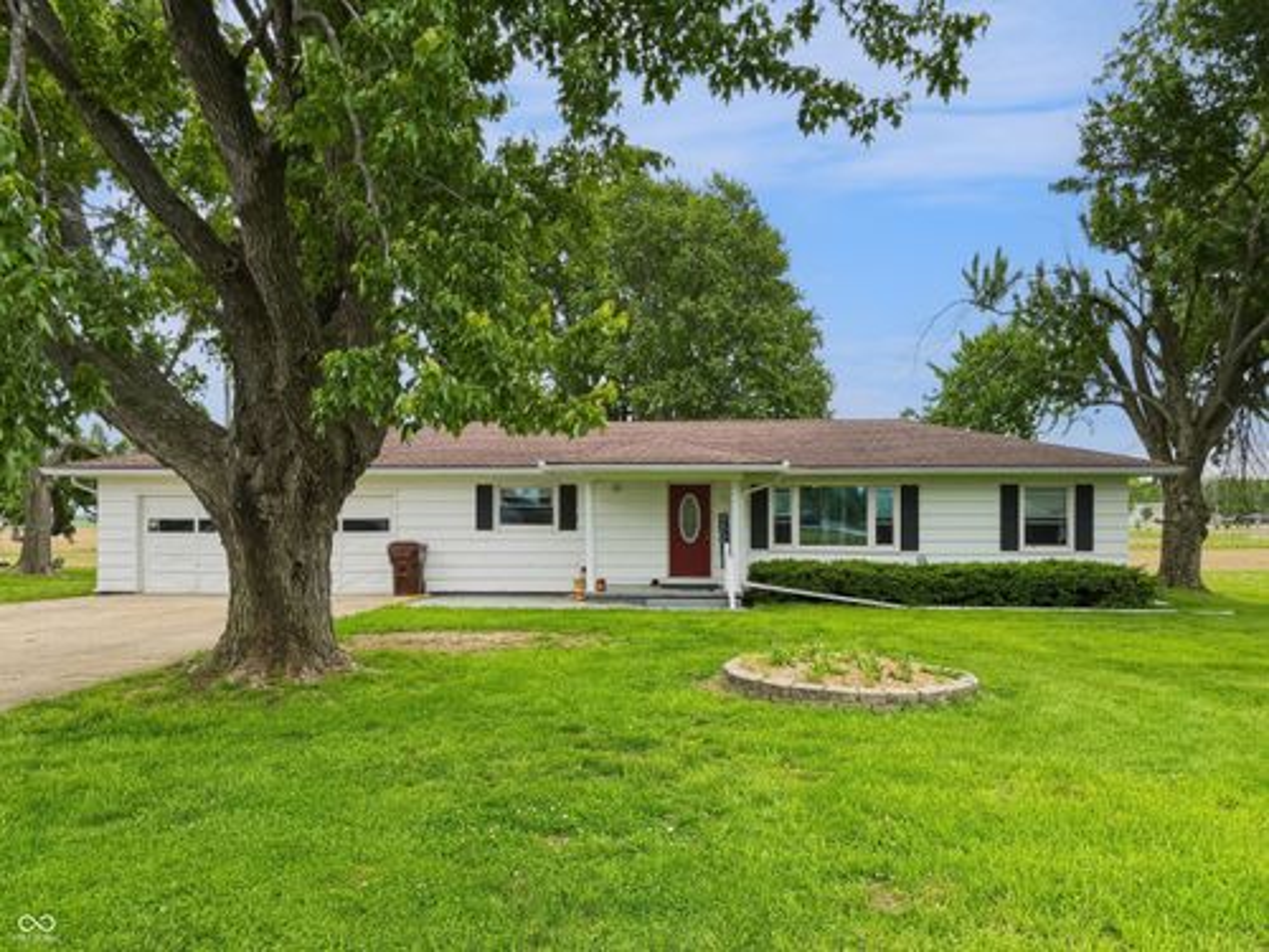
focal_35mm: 24
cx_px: 634
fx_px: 880
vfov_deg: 56.8
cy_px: 476
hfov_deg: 71.6
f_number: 1.8
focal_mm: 6.8
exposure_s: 1/1150
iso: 80
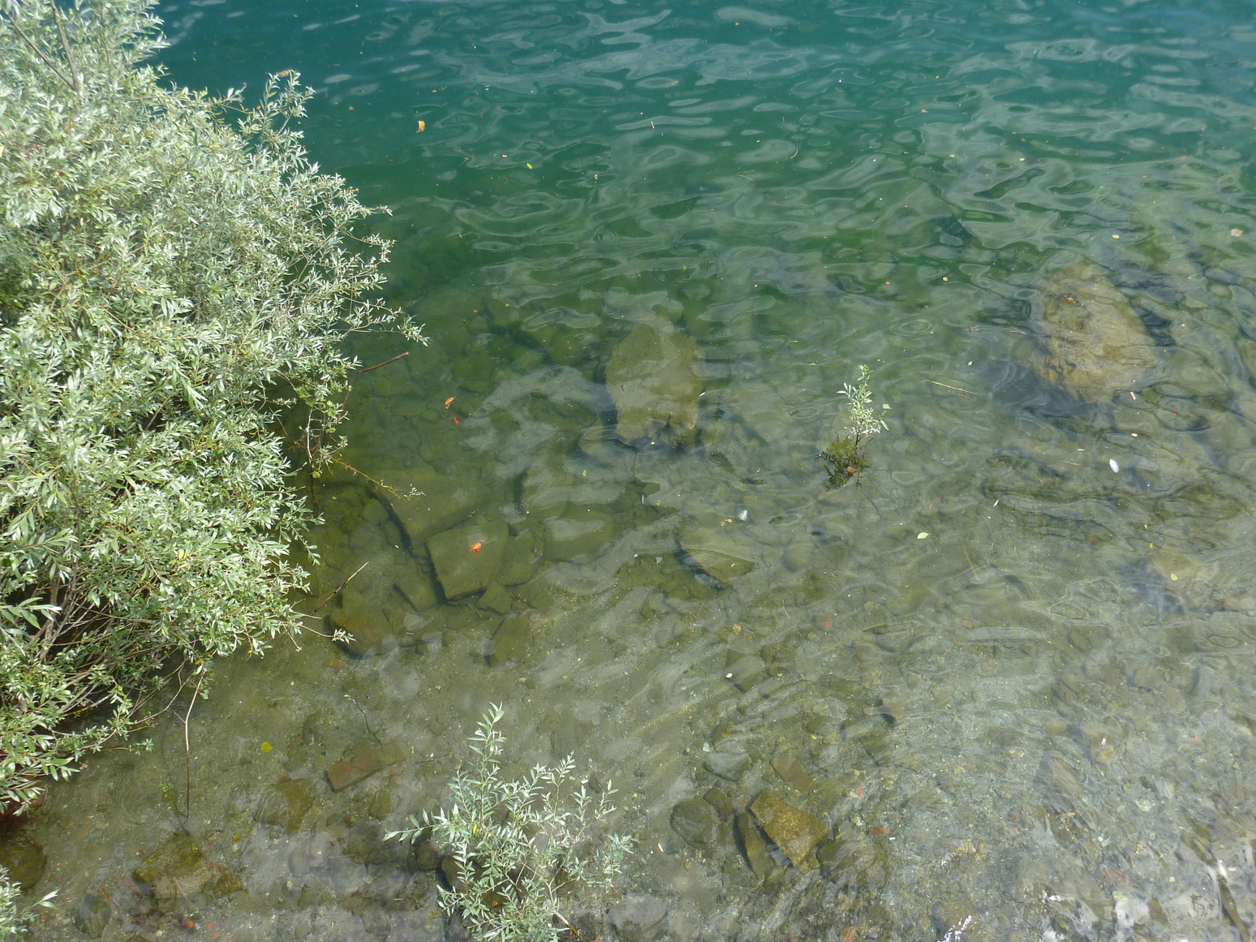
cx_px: 630
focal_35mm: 31
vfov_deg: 45.4
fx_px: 1125
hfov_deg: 58.4
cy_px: 479
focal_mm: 5
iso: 80
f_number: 4
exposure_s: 1/250
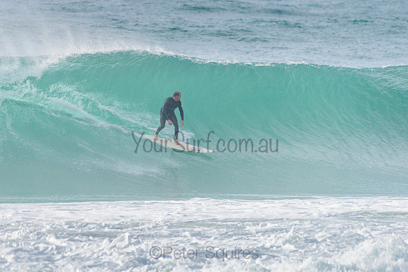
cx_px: 158
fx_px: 6940
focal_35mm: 612
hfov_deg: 3.4
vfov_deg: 2.2
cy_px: 112
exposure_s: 1/2000
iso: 360
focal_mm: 500
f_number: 5.6
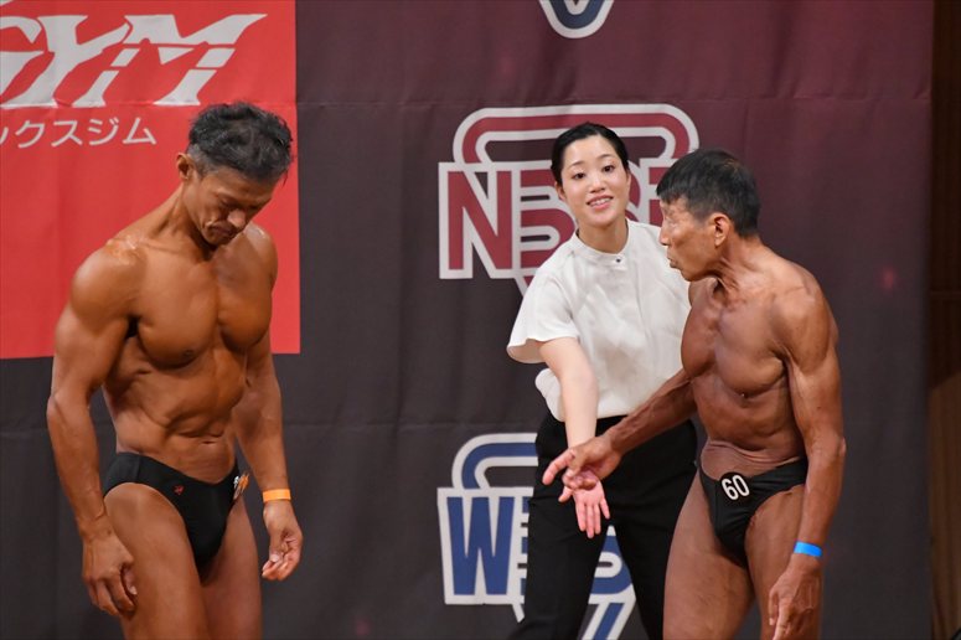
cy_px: 320
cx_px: 480
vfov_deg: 3.1
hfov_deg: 4.6
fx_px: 12007
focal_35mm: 450
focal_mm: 300
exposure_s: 1/400
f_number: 5.6
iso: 8000
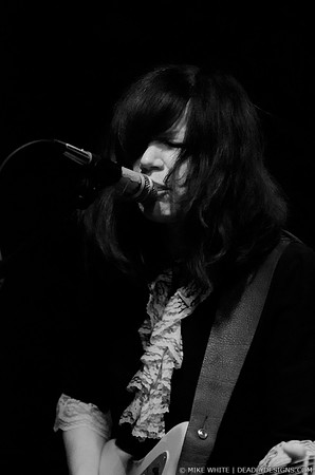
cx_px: 158
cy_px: 238
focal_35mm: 105
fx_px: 1384
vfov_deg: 19.5
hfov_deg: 13.0
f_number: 3.8
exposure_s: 1/100
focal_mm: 70
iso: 2000
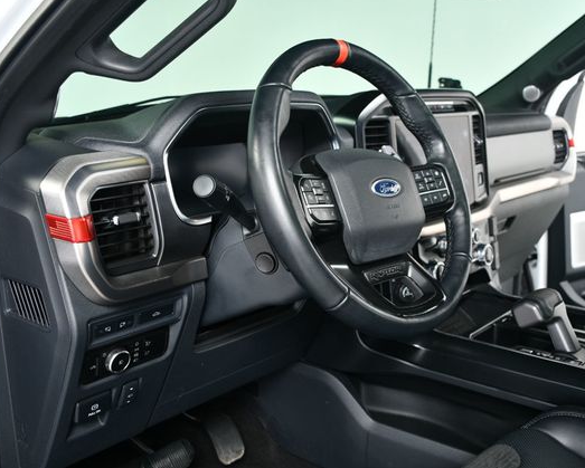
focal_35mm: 39
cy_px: 231
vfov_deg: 38.3
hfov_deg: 46.7
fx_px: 676
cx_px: 325
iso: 100
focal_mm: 23
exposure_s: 1/160
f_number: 4.5
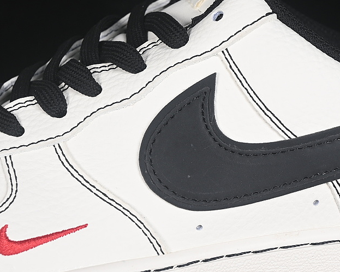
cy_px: 152
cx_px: 223
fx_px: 1227
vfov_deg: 12.6
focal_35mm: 122
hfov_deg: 15.7
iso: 160
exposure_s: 1/80
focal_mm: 50
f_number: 7.1
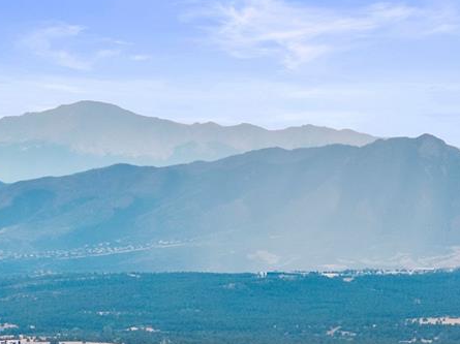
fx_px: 2138
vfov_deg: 9.2
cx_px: 69
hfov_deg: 12.2
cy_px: 231
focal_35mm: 161
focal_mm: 19.35
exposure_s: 1/160
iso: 240
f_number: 2.8
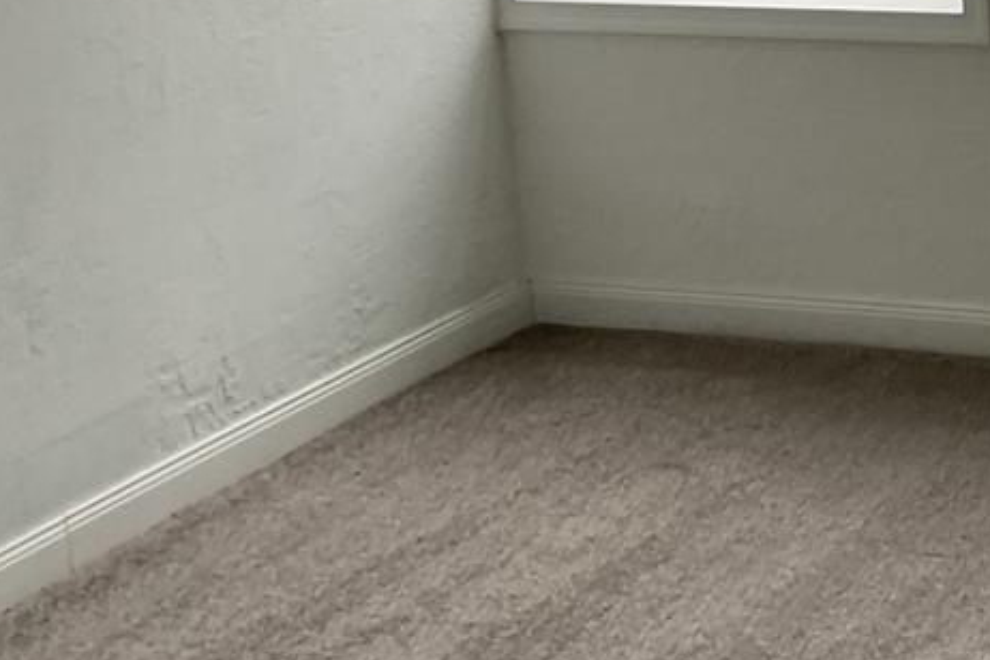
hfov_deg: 19.6
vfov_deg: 14.2
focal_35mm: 94
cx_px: 1361
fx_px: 2585
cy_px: -75
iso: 32
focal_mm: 3
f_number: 1.8
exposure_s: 1/120
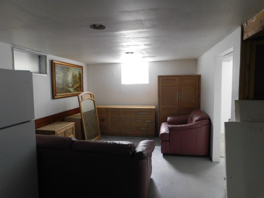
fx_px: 175
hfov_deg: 73.9
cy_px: 99
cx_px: 132
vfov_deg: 58.9
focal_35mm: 23
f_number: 3
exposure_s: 1/20
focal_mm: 4
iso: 400
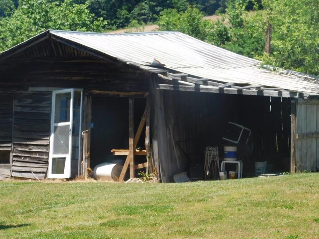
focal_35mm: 111
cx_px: 165
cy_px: 130
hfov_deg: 17.7
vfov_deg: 13.3
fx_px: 1023
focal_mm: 17.6
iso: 125
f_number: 4.6
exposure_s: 1/400
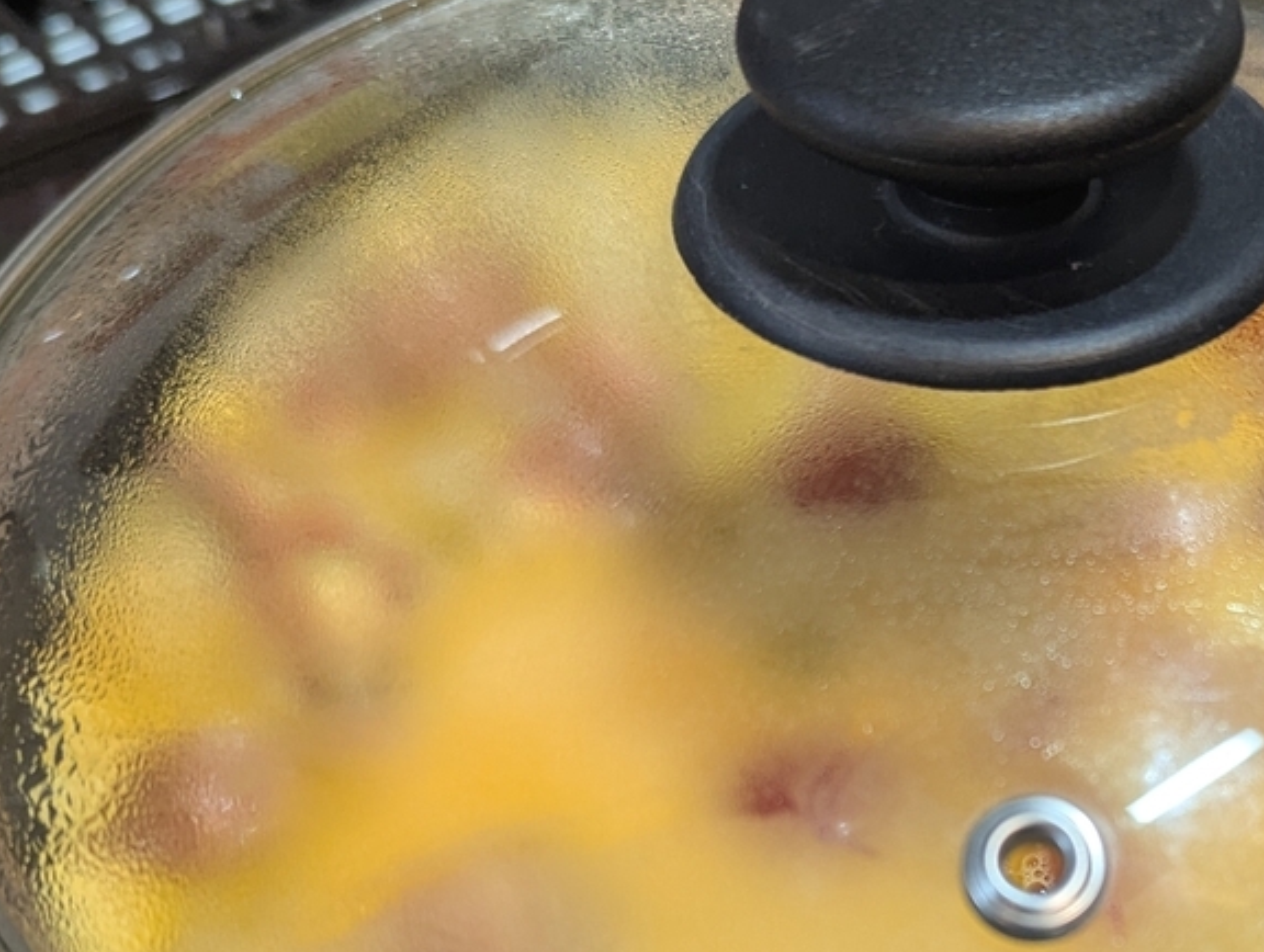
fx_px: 1829
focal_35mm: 50
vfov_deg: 28.6
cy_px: 761
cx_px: 1091
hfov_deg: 36.2
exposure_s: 1/100
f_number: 1.85
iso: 317
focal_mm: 6.81
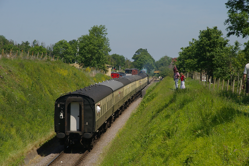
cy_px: 83
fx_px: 913
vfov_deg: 10.4
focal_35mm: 132
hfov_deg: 15.5
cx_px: 124
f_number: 11
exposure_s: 1/350
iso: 200
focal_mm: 88
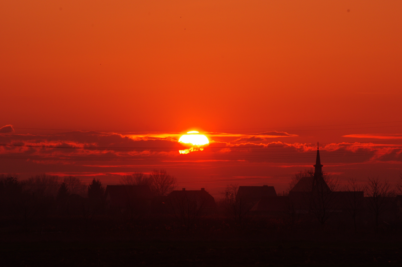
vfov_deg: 4.6
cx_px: 201
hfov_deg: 6.9
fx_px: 3346
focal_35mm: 300
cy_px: 134
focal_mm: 200
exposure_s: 1/400
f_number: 14
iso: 400
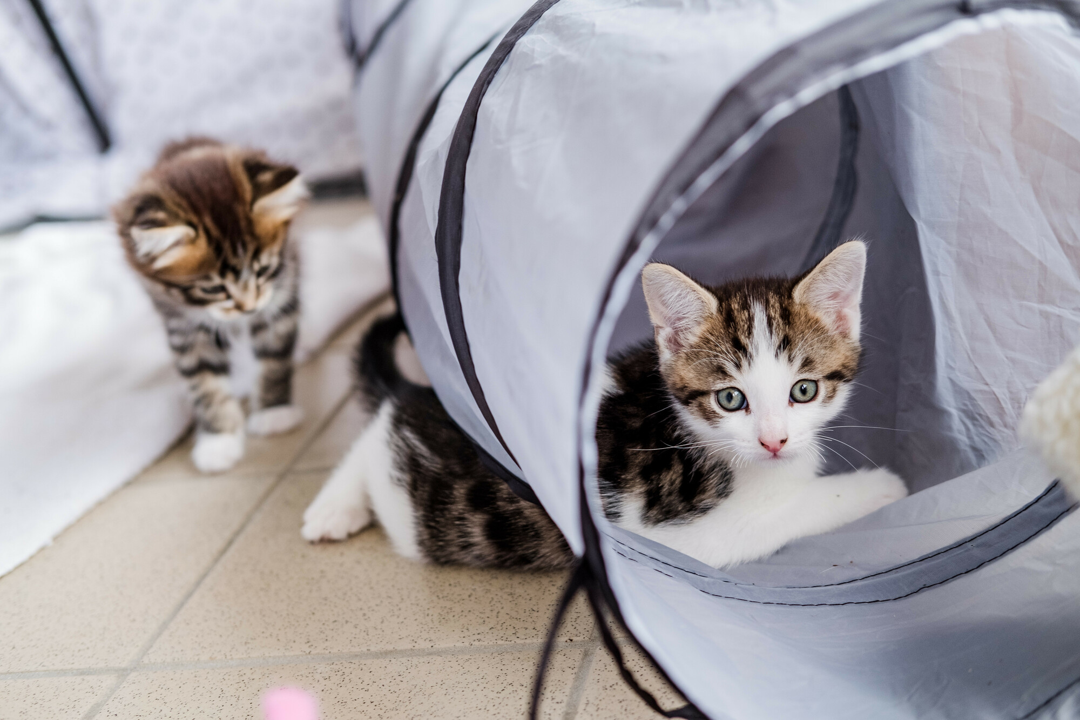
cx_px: 540
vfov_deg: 25.5
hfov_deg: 37.5
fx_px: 1590
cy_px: 360
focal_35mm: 53
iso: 400
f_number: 2.8
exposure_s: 1/240
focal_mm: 35
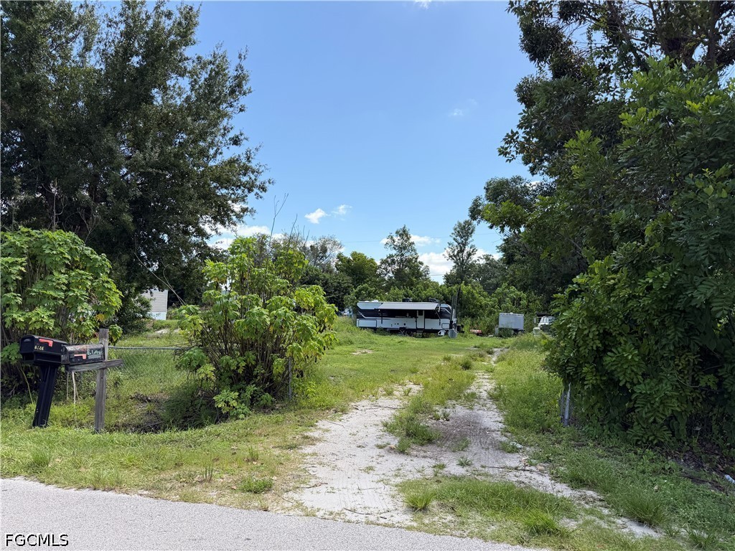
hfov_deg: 71.6
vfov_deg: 56.8
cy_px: 276
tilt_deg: +4.3
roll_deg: -0.1
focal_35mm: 24
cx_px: 368
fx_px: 510
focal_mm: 6.76
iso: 100
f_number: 1.78
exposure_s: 1/2907
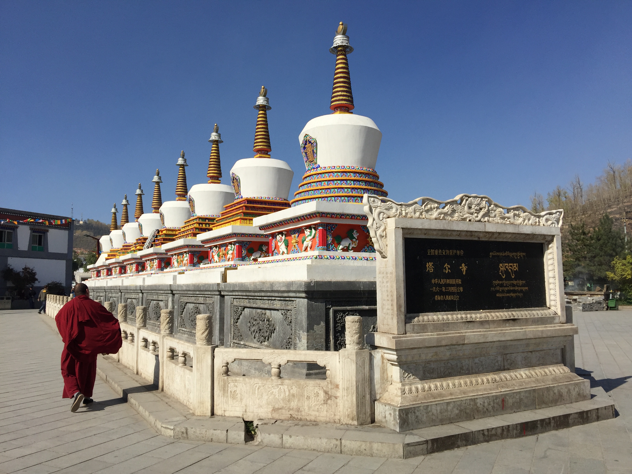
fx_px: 529
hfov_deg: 61.7
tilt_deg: +5.7
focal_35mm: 29
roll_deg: +0.7
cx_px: 316
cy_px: 237
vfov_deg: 48.2
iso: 32
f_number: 2.2
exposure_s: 1/3597
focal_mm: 4.15
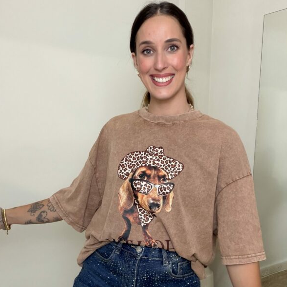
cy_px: 183
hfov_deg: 46.0
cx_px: 143
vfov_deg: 45.6
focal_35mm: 36
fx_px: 338
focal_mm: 2.71
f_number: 1.9
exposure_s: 1/60
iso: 160
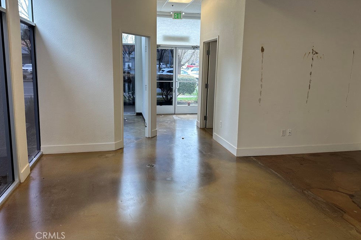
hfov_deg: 69.4
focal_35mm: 26
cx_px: 177
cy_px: 100
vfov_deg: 49.3
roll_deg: -2.0
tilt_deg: -7.4
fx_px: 261
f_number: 1.78
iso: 80
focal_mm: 6.86
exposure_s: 1/120
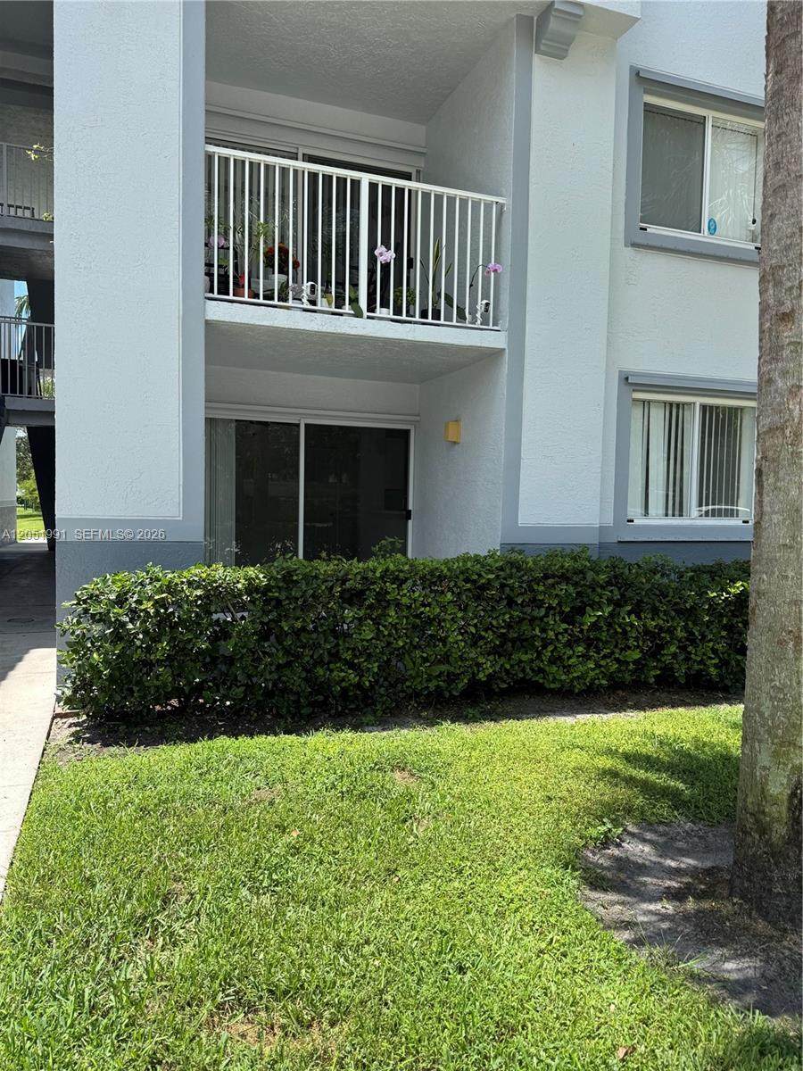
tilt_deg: -2.1
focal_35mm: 24
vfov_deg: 71.6
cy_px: 536
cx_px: 402
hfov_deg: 56.8
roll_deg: -0.3
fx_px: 742
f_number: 1.78
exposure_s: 1/1678
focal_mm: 6.76
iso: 80
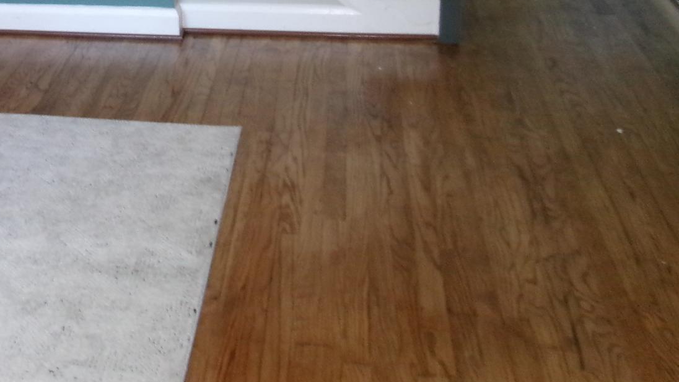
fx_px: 1026
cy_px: -69
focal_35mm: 57
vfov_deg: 19.9
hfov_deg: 35.0
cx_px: 99
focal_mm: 5.1
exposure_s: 1/34
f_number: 3.9
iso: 400
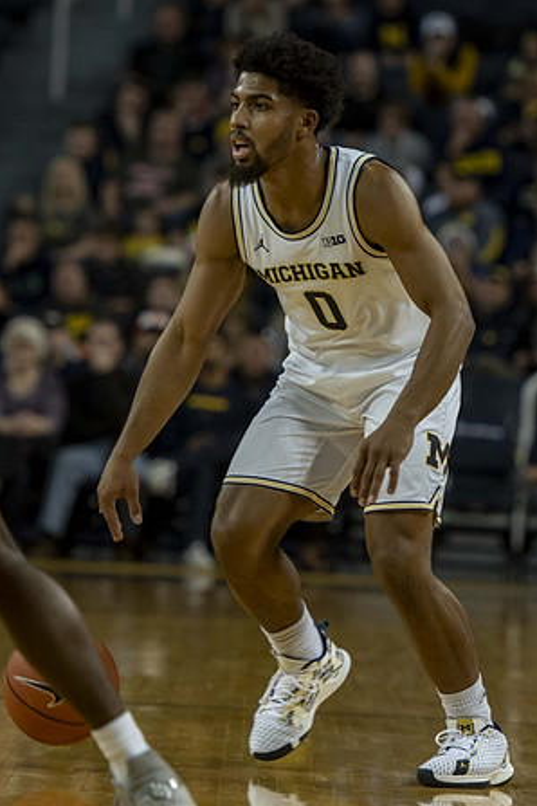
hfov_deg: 4.9
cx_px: 291
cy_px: 357
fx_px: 6309
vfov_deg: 7.3
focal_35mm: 282
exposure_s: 1/1000
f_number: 2.8
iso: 1000
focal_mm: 155
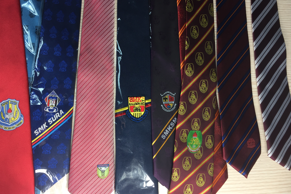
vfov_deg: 42.3
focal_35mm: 31
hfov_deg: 60.3
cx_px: 144
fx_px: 251
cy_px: 96
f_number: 2.2
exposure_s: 1/50
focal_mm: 4.15
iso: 32
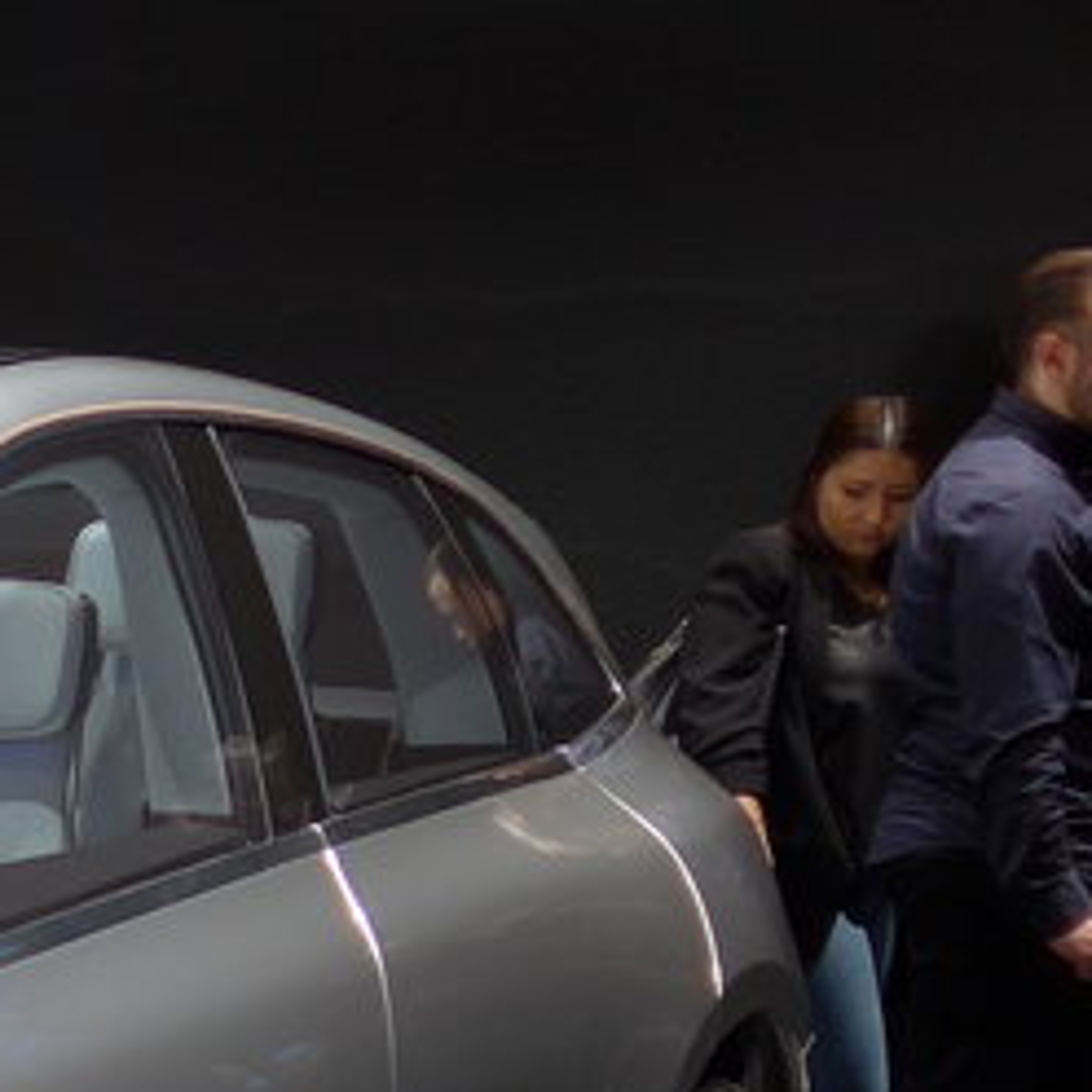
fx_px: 4426
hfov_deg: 12.5
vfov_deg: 13.9
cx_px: -1057
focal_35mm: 124
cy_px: 1092
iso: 80
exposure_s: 1/100
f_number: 2
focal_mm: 6
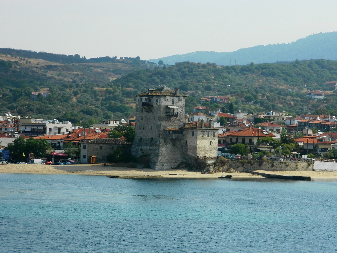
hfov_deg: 15.3
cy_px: 126
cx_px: 168
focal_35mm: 129
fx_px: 1256
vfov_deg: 11.5
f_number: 4.7
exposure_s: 1/640
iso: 80
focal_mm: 23.2
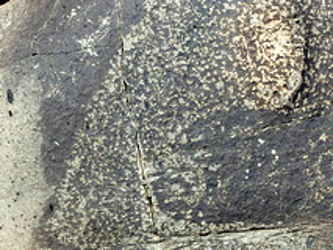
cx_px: 306
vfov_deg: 15.7
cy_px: 166
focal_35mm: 94
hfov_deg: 20.4
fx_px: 905
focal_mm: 7.3
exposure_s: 1/800
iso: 125
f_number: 4.7
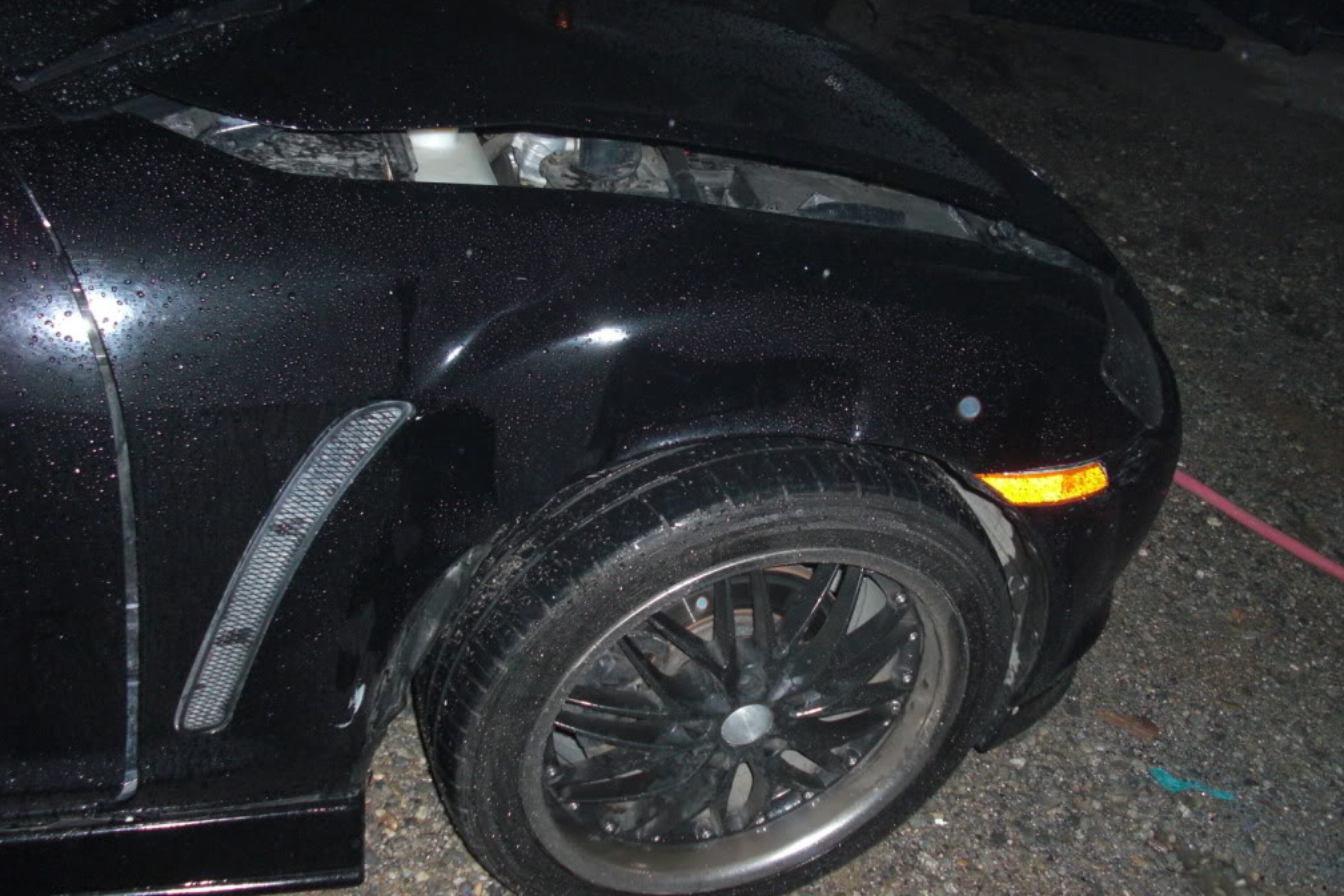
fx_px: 1419
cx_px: 669
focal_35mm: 38
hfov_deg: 50.7
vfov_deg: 35.1
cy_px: 417
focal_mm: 6.3
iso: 200
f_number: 2.8
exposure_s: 1/60
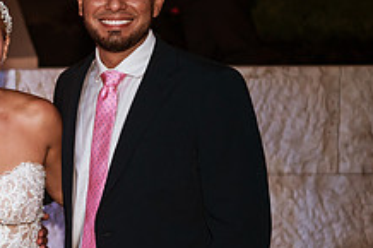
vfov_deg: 14.7
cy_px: 164
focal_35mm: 93
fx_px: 963
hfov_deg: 20.1
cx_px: -110
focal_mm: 35
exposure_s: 1/200
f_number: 1.8
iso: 1000
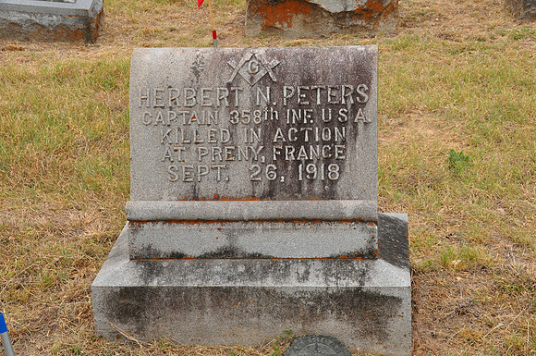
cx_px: 268
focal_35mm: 78
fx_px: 1160
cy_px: 178
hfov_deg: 26.0
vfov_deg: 17.4
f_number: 18
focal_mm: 52
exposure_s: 1/125
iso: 800
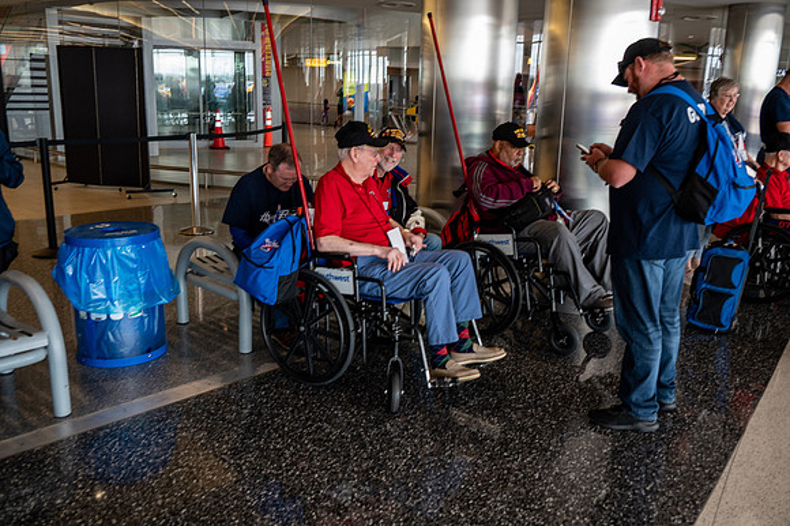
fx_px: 702
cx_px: 395
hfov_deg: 58.7
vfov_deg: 41.1
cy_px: 263
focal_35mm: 32
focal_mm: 32
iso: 560
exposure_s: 1/80
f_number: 4.8
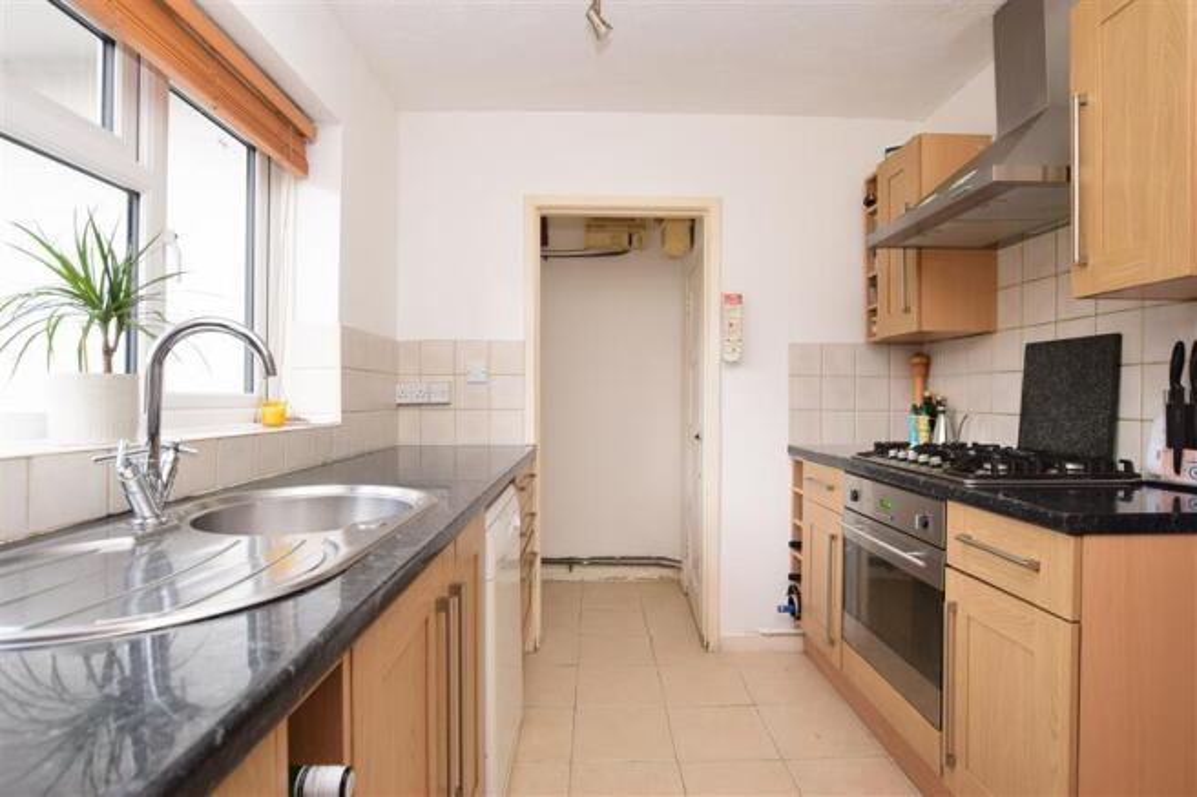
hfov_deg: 92.5
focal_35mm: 17
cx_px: 598
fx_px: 573
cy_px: 398
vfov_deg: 69.6
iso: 400
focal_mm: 11.5
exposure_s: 1/8
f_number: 10
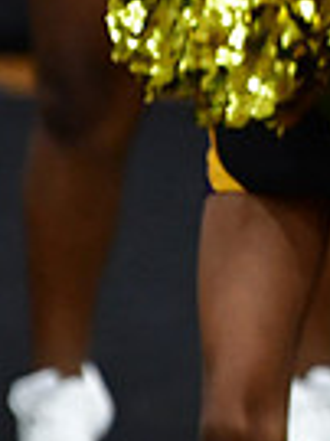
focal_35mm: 1240
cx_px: 918
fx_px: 15786
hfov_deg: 1.2
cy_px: -136
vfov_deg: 1.6
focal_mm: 200
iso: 4000
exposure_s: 1/500
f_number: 3.5
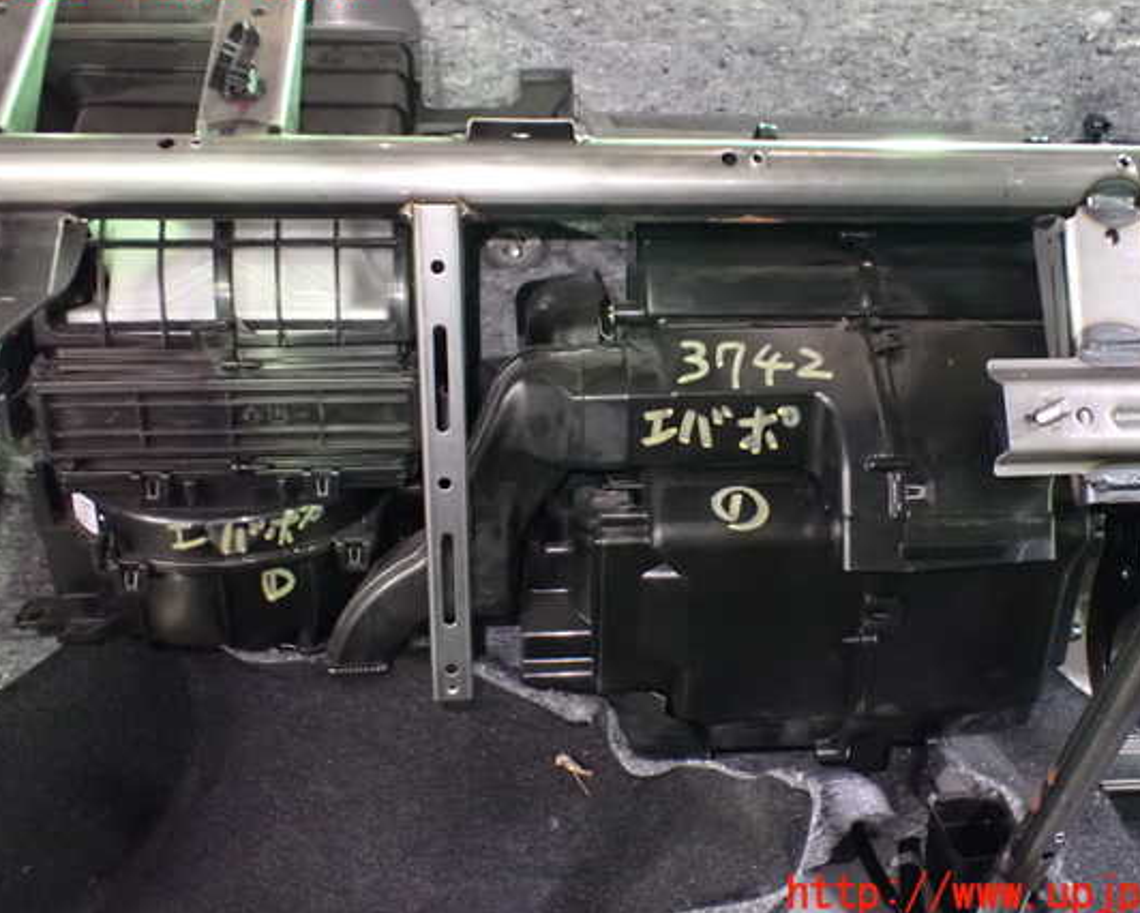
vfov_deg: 44.6
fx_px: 1114
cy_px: 439
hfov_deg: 54.1
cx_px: 628
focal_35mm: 33
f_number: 2.3
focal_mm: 5.4
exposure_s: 1/25
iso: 1600
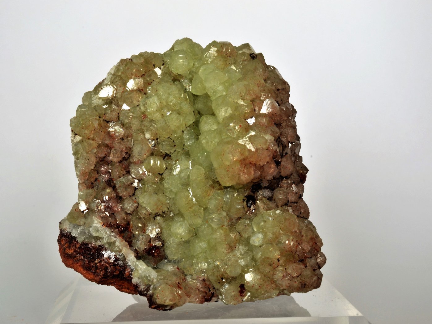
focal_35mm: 66
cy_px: 164
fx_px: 824
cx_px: 208
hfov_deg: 29.4
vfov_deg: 22.3
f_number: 25
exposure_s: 1.6
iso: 100
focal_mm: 40
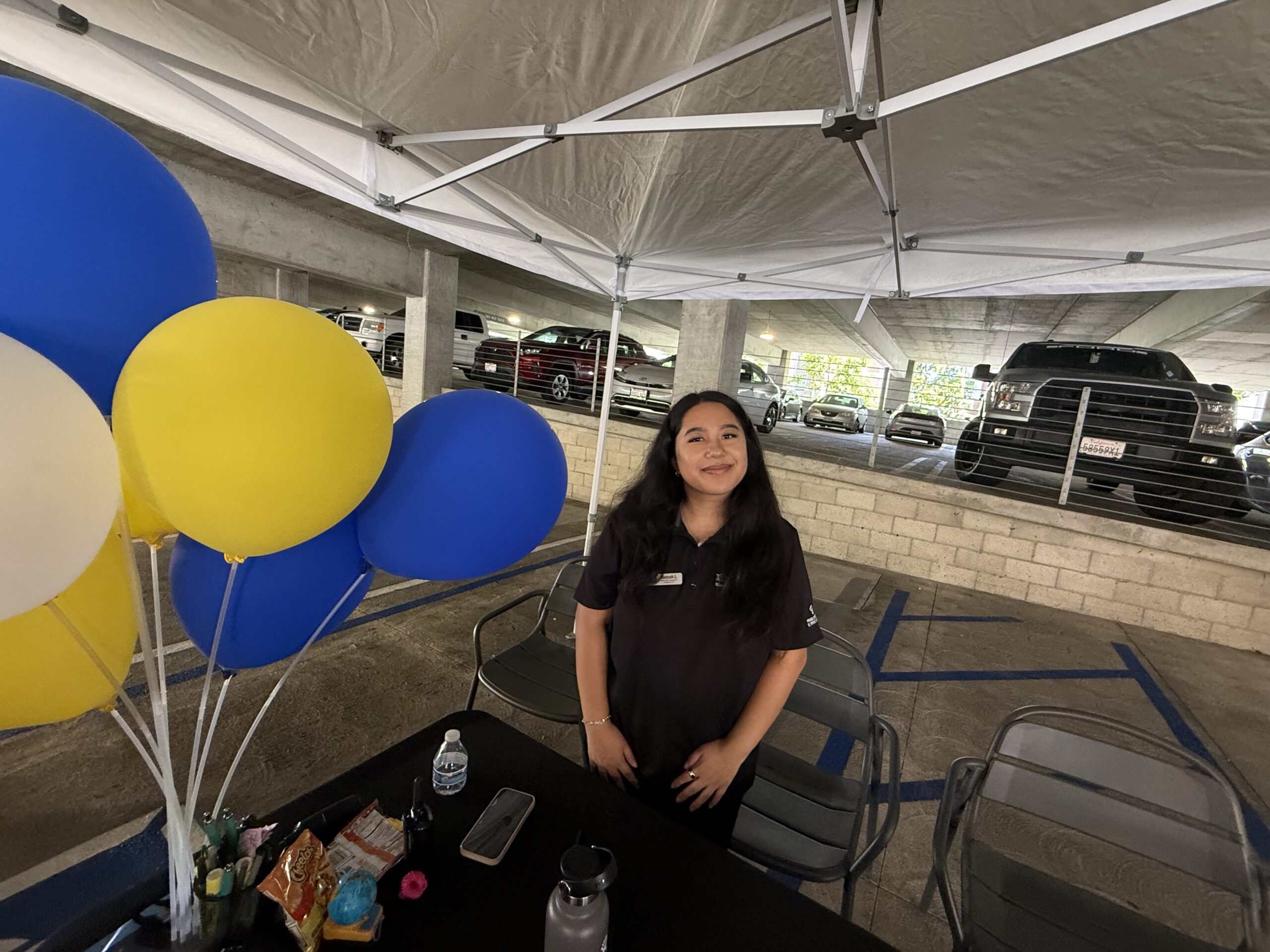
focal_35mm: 14
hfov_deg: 102.1
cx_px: 635
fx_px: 514
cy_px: 476
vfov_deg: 85.7
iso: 400
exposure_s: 1/60
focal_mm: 2.22
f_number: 2.2
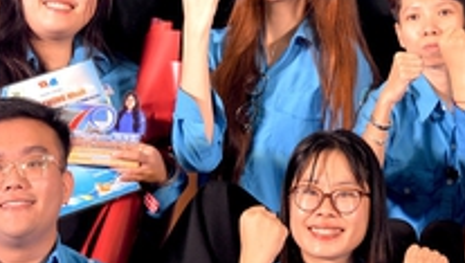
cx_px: 294
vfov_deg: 4.7
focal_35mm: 259
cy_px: -98
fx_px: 3197
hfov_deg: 8.3
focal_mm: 80
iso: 560
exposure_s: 1/125
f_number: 4.5
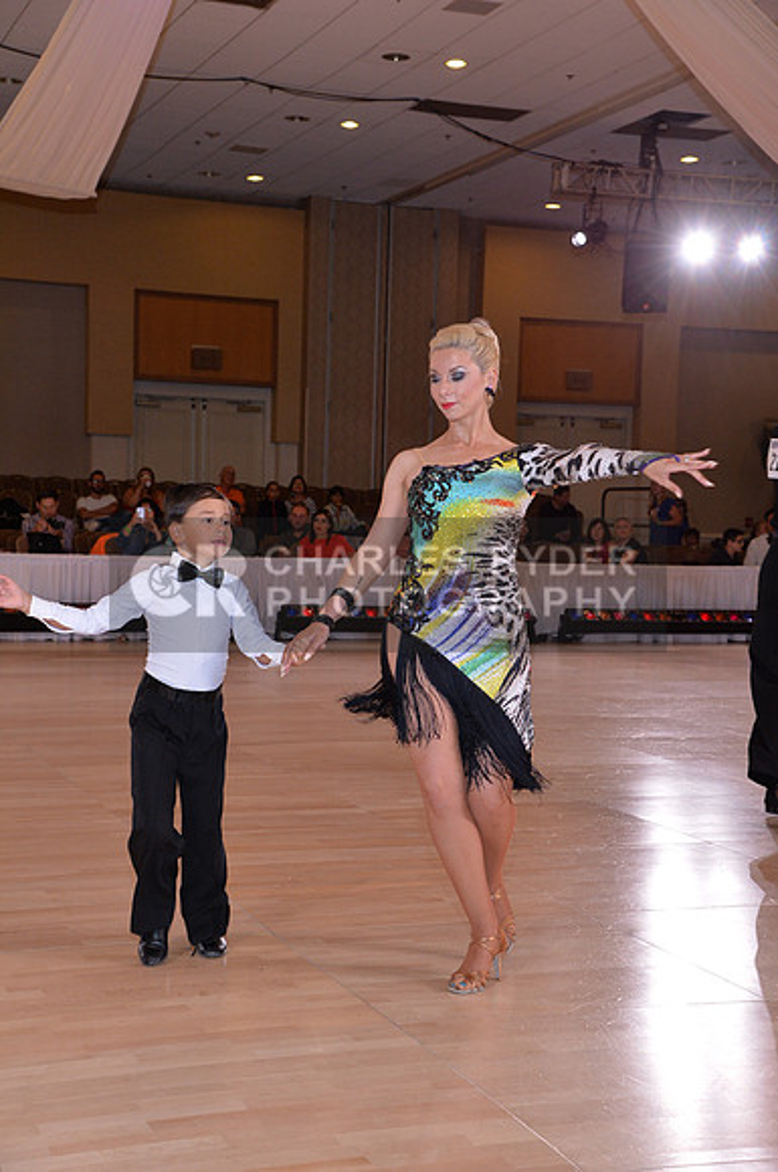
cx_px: 389
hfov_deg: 24.5
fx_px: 1788
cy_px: 586
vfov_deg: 36.3
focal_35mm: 55
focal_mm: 55
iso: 2000
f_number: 6.3
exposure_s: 1/250
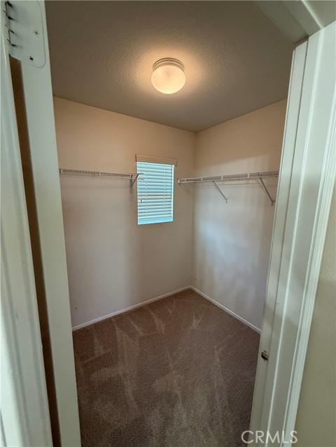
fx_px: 181
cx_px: 168
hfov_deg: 85.7
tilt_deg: -9.5
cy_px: 224
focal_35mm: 14
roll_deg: -1.2
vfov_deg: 102.1
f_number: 2.2
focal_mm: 2.22
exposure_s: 1/120
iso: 250
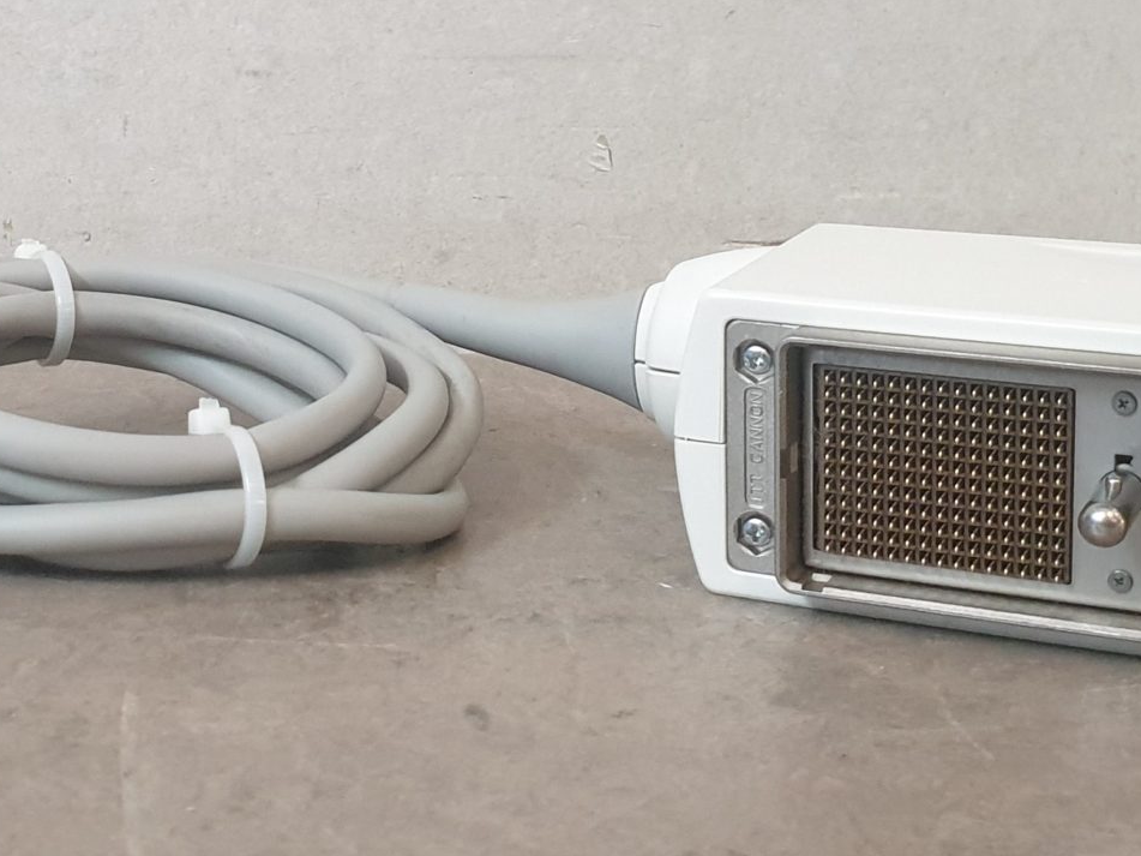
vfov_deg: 20.6
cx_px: 271
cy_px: 89
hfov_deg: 27.4
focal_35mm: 70
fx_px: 2307
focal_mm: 4.3
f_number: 2.4
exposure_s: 1/50
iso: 400
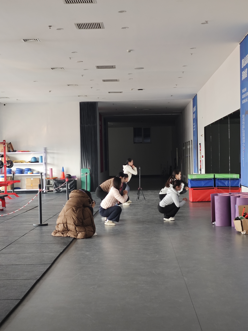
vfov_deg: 32.7
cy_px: 174
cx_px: 124
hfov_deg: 24.8
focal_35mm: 59
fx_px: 564
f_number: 1.42
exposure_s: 1/100
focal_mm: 6.68
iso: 250
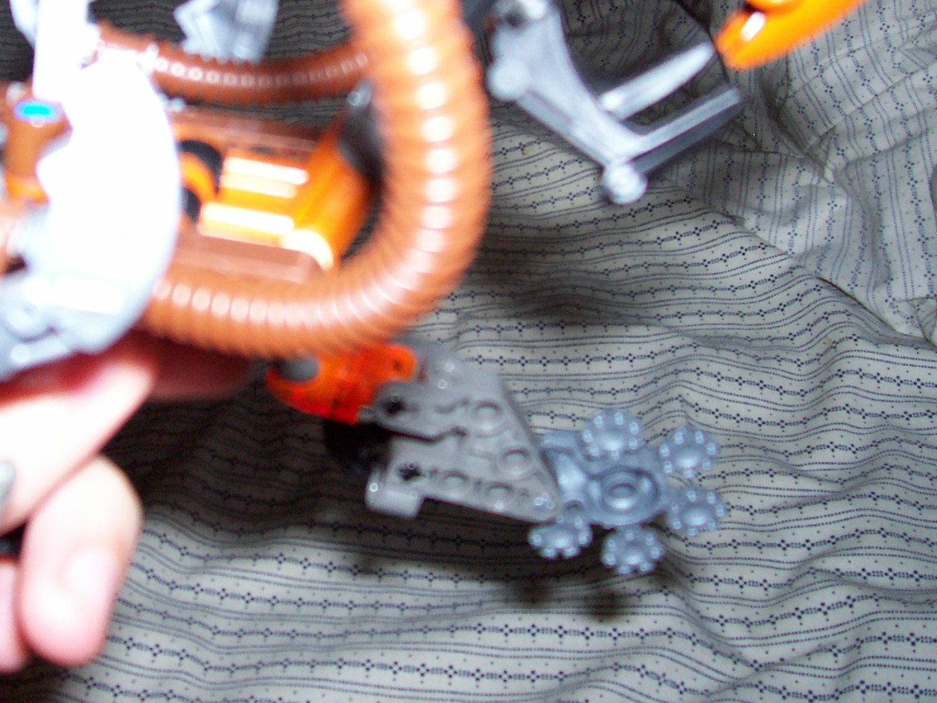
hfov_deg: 35.6
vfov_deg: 27.2
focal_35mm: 53
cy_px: 198
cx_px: 264
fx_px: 1435
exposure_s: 1/112
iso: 140
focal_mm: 5.6
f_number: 2.7
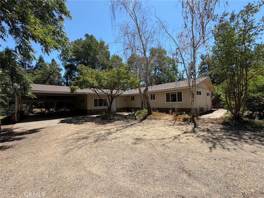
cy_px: 99
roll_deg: +1.7
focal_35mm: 14
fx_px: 107
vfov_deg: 85.7
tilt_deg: +3.4
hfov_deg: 102.1
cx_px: 132
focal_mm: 2.22
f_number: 2.2
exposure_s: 1/770
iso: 32
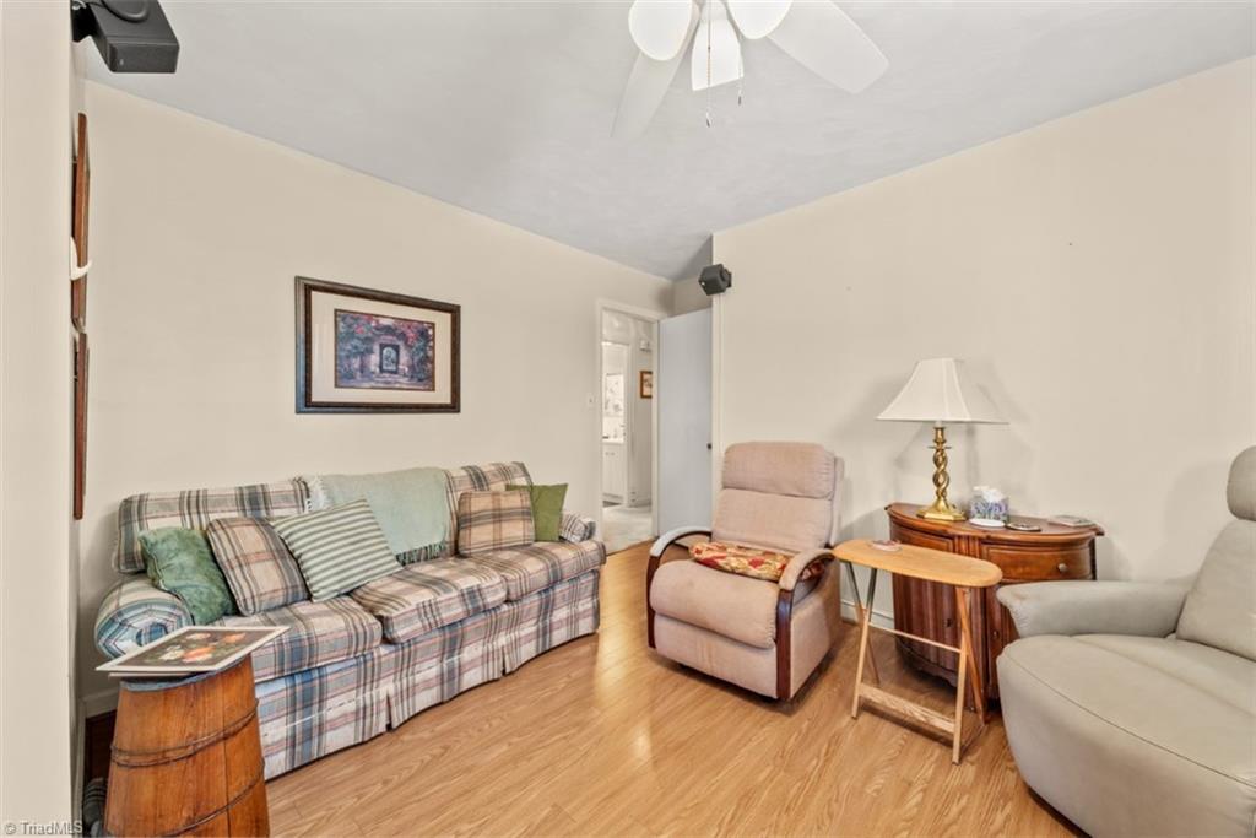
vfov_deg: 81.2
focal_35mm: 14
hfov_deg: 104.2
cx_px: 628
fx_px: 488
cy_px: 419
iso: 320
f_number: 7.1
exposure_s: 1/3
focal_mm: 14
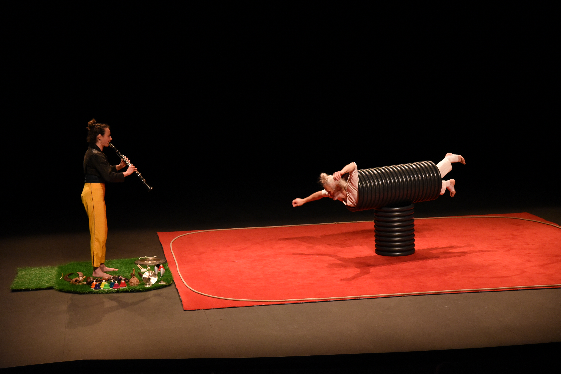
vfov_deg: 20.6
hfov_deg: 30.5
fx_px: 1029
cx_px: 280
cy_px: 187
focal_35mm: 66
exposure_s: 1/40
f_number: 4
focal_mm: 66
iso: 3200
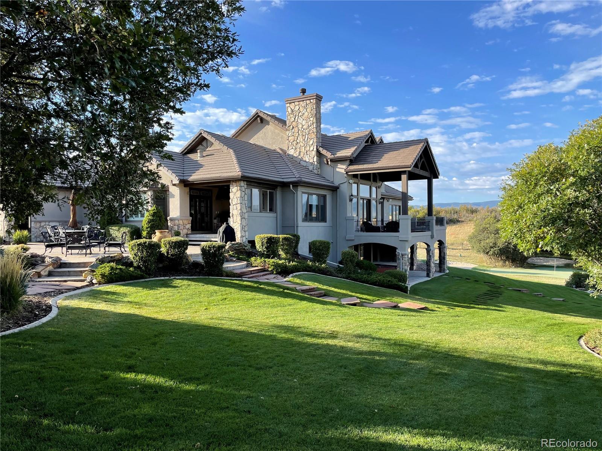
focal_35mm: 26
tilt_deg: -0.1
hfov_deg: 67.3
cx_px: 301
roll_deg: +1.0
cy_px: 226
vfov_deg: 53.1
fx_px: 452
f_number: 1.6
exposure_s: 1/1247
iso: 32
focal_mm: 4.2
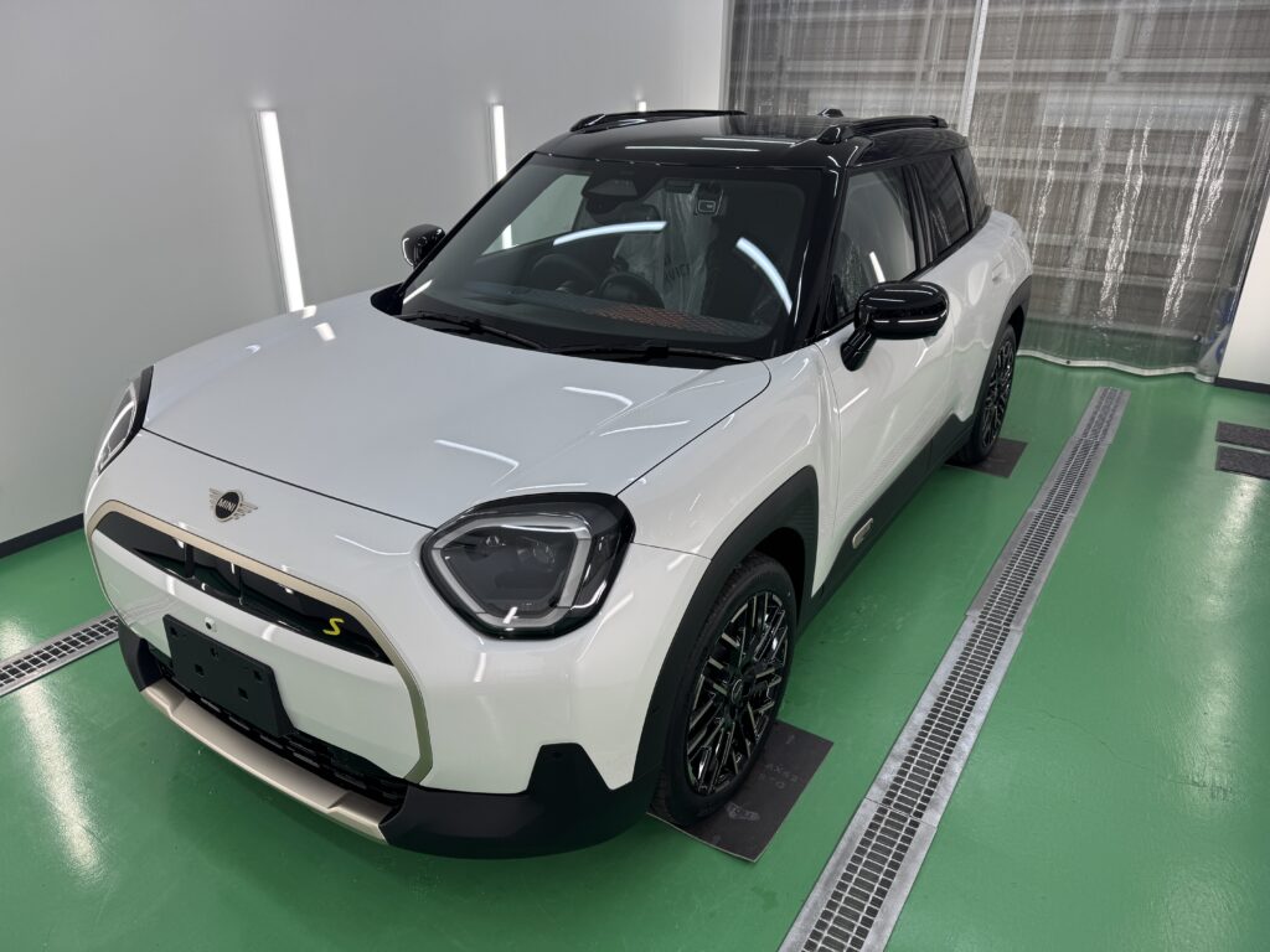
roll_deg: +0.1
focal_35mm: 24
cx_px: 635
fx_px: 881
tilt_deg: -23.9
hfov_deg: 71.6
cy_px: 476
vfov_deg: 56.8
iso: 80
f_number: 1.78
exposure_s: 1/333
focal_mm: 6.76
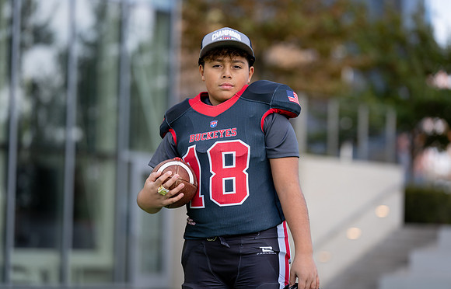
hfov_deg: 13.7
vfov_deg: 8.8
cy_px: 133
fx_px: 1883
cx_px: 232
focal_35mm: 152
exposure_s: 1/400
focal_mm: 141
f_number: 2.8
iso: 100
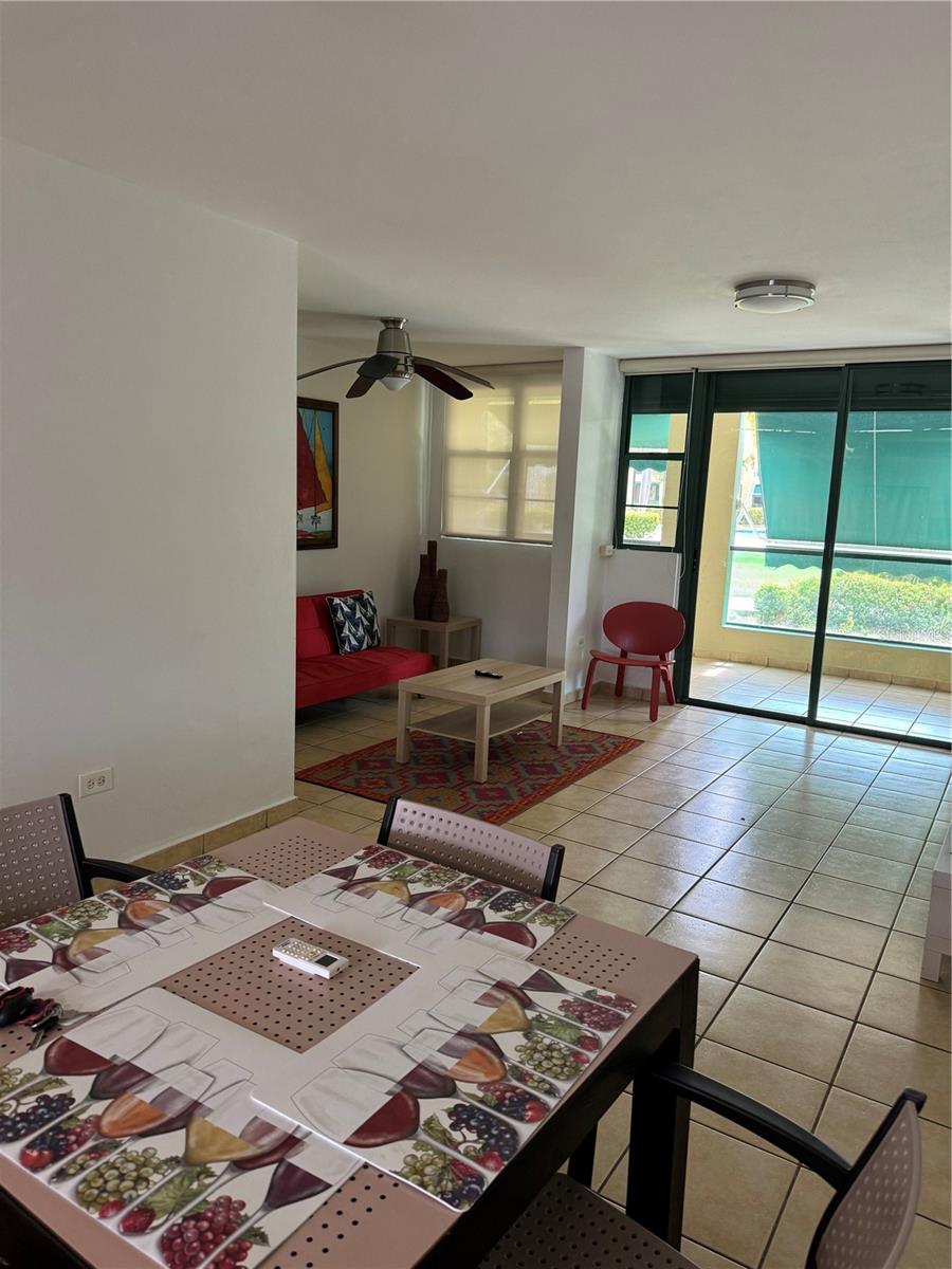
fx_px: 880
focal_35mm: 24
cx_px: 476
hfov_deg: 56.8
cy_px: 634
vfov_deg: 71.6
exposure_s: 1/60
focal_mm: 6.76
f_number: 1.78
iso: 160
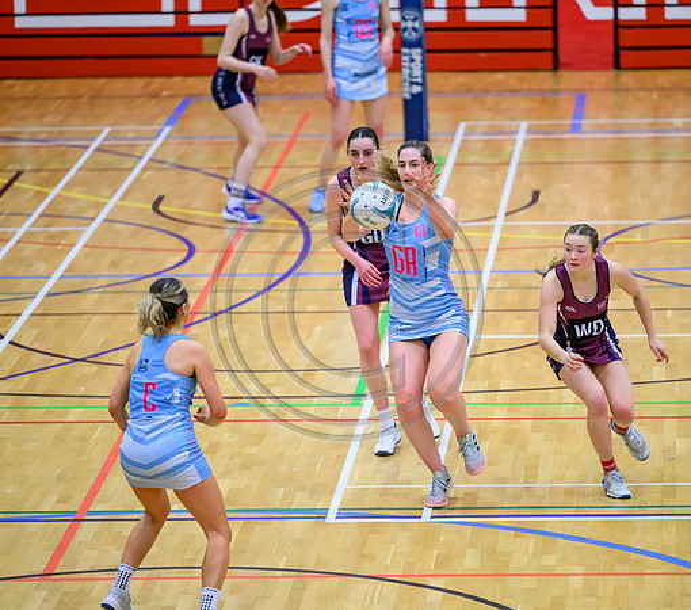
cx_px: 396
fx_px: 4701
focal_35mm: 221
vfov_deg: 7.4
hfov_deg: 8.4
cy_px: 305
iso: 5000
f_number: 2.8
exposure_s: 1/1000
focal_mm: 185
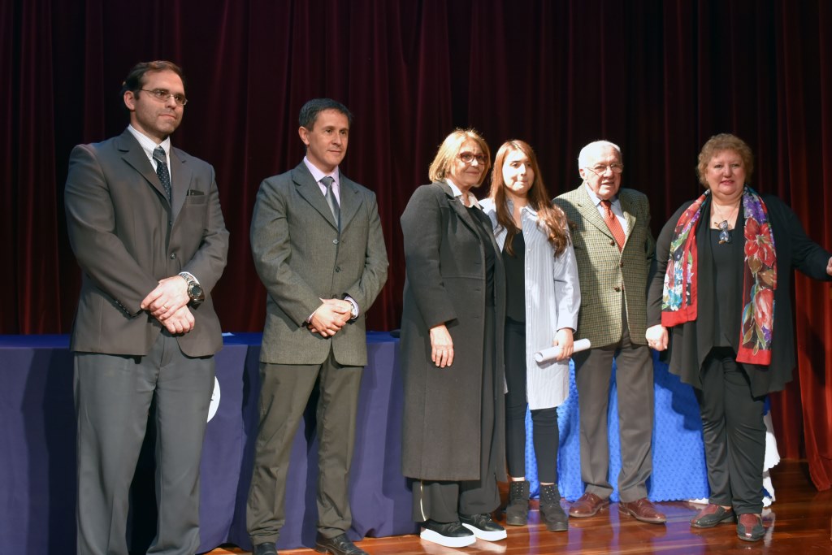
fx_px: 901
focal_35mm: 39
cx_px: 416
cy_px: 278
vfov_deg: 34.2
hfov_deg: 49.5
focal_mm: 26
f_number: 3.8
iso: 800
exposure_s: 1/40
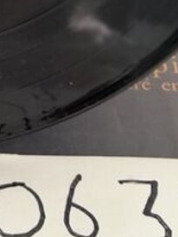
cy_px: -164
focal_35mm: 126
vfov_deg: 14.2
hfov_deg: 11.4
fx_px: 865
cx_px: -65
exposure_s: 1/50
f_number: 1.8
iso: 125
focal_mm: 3.98
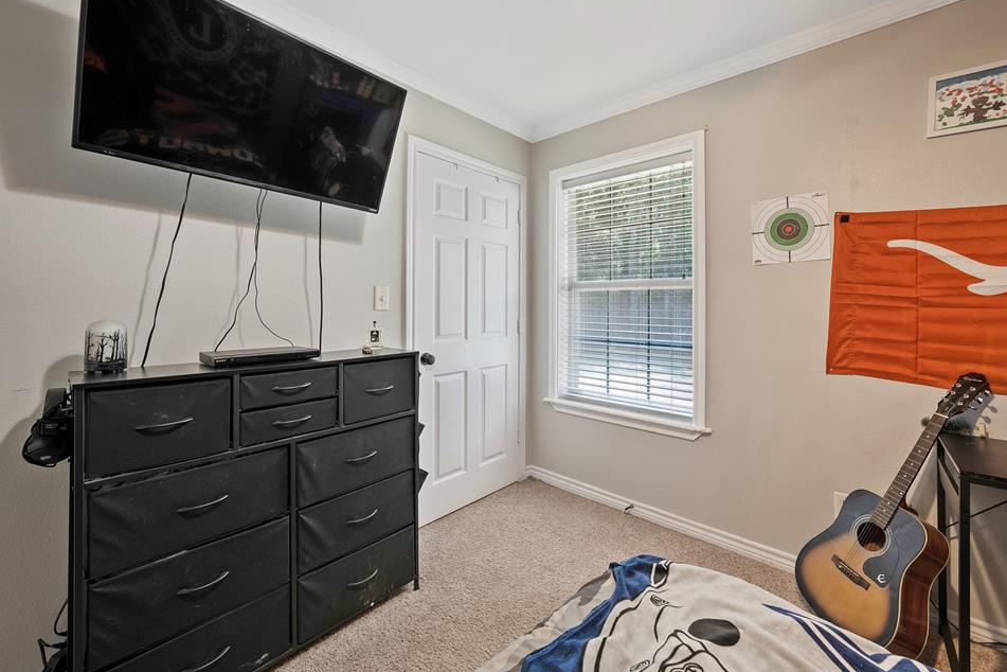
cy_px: 317
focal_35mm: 14
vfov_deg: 81.1
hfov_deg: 104.2
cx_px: 525
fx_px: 392
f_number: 8
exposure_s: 1/6
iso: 800
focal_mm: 13
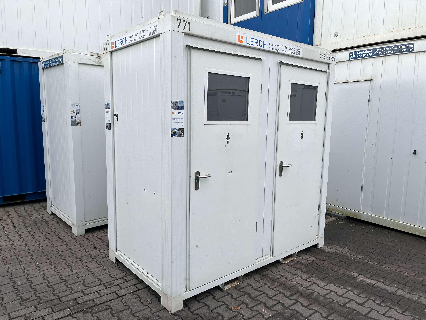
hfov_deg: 67.3
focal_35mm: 26
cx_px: 213
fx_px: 320
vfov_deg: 53.1
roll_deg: -0.2
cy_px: 160
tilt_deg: -8.9
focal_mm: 5.1
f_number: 1.6
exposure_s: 1/122
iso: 32
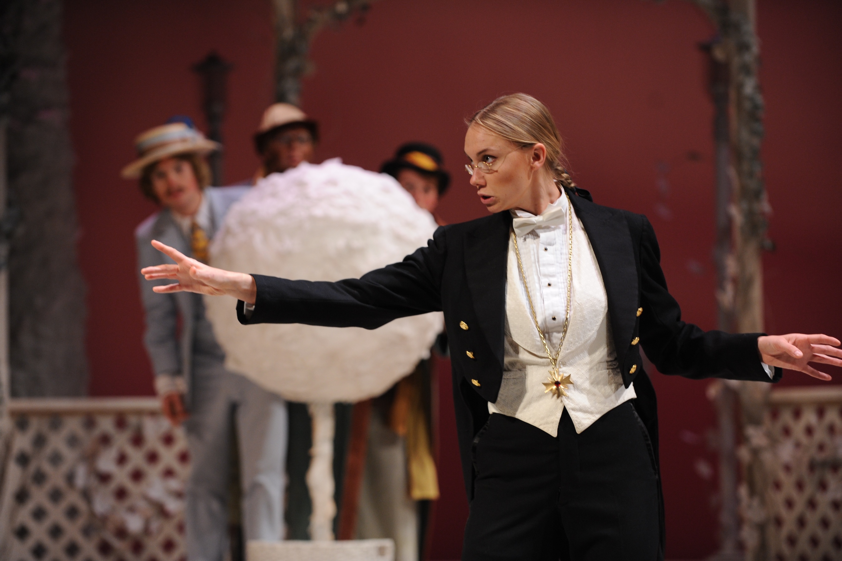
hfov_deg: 15.2
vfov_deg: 10.1
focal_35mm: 135
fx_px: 3156
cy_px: 280
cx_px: 421
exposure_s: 1/250
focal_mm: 135
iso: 1250
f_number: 3.2
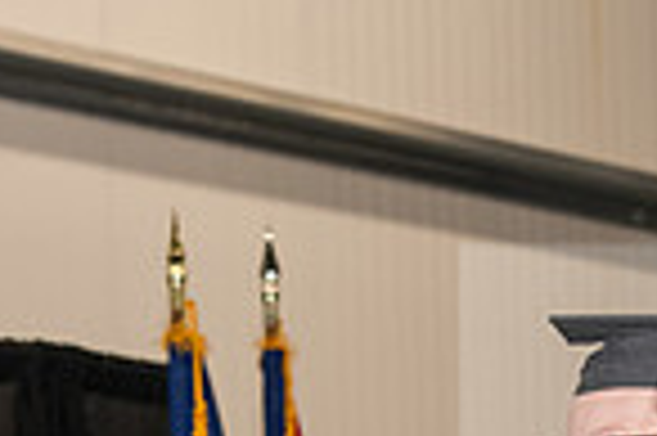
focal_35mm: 318
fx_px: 5797
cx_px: 324
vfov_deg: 4.3
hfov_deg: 6.5
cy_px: 789
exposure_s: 1/200
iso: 1600
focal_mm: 80
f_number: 5.6
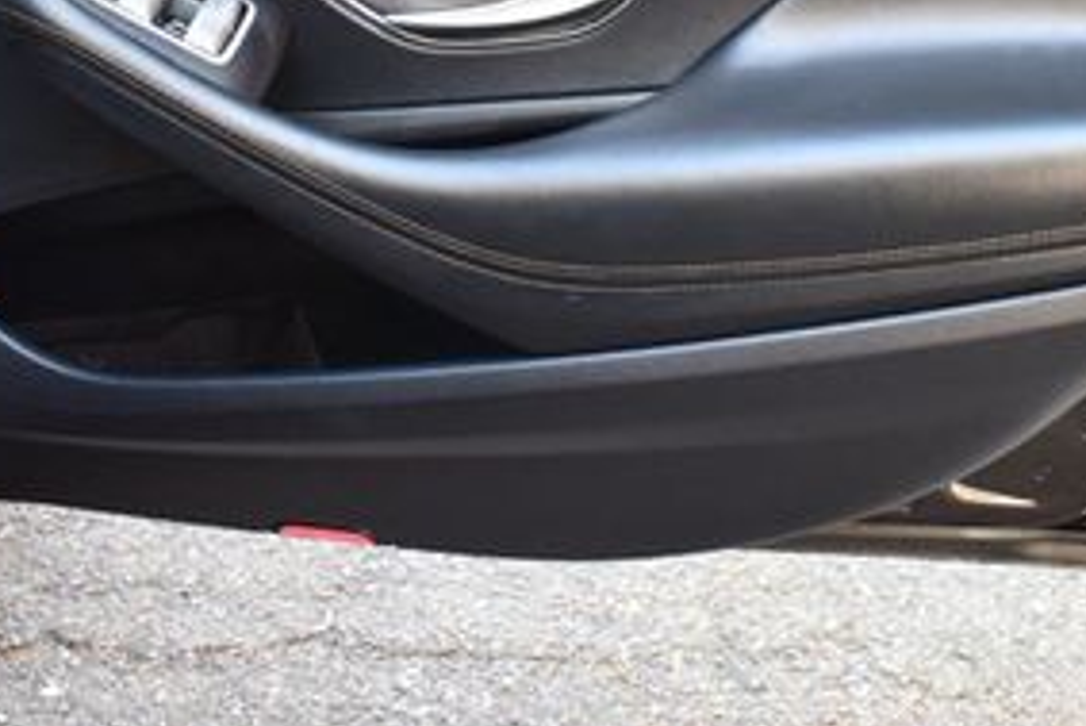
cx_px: 806
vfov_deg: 21.2
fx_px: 1841
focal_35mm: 61
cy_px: -58
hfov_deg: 32.3
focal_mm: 18
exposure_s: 1/125
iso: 1100
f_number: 3.5
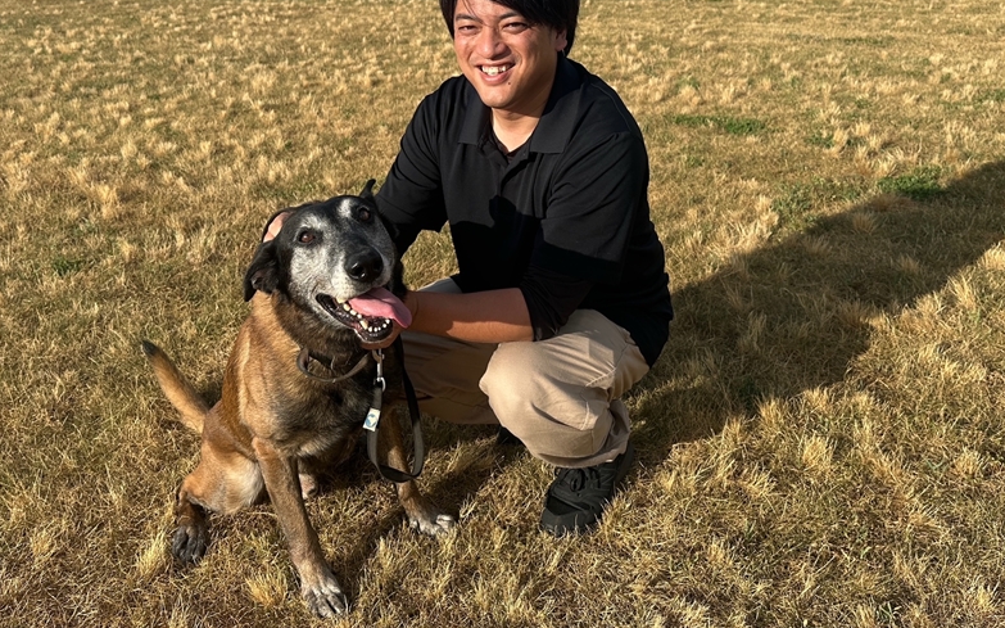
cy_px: 258
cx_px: 495
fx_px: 712
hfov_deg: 70.4
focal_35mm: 26
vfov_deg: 47.4
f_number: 1.78
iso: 80
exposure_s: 1/3058
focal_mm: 6.86
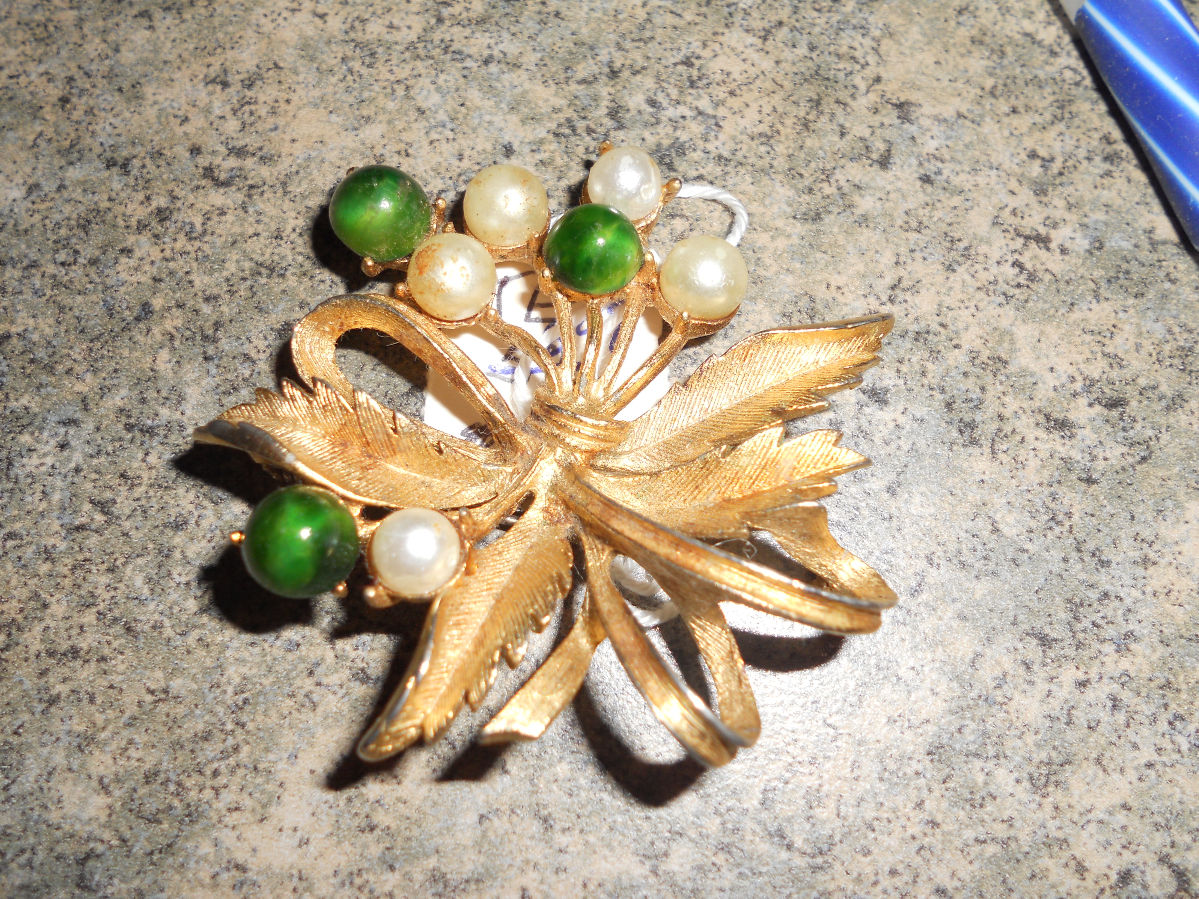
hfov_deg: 56.8
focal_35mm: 32
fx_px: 1108
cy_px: 450
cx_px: 600
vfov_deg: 44.2
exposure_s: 1/25
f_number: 8.8
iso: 80
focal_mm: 5.8
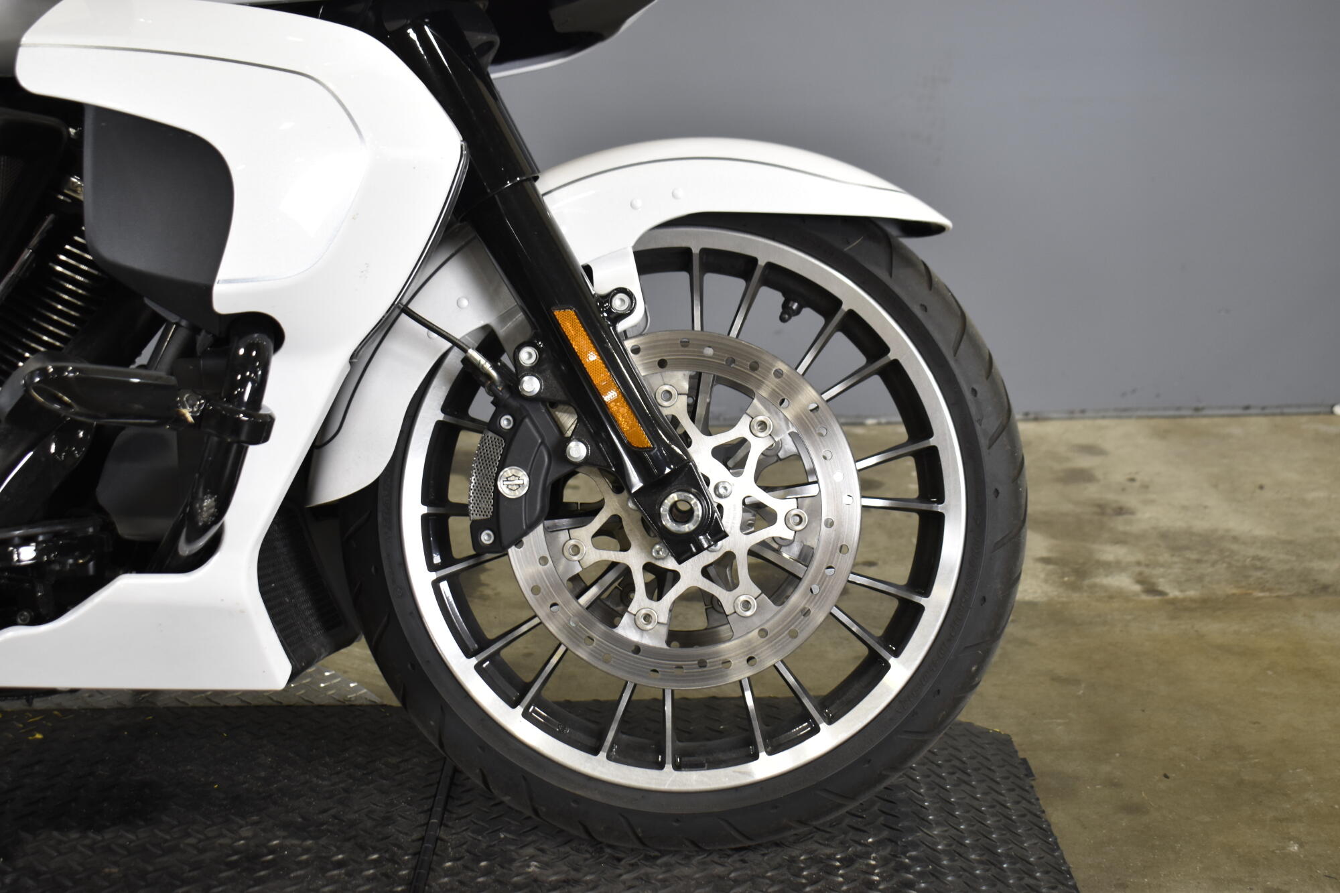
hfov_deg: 41.1
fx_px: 1786
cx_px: 670
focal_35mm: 48
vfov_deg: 28.1
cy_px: 446
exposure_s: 1/25
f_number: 4.5
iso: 400
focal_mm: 32
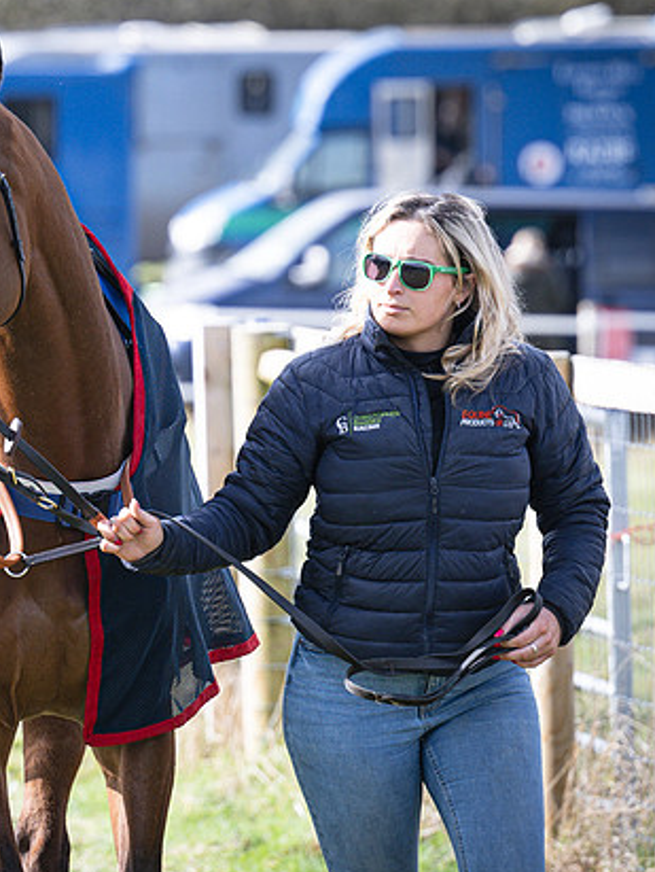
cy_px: 343
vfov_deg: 4.7
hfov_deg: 3.5
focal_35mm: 422
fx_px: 10630
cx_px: 269
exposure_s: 1/1000
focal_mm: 125
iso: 160
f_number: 2.8
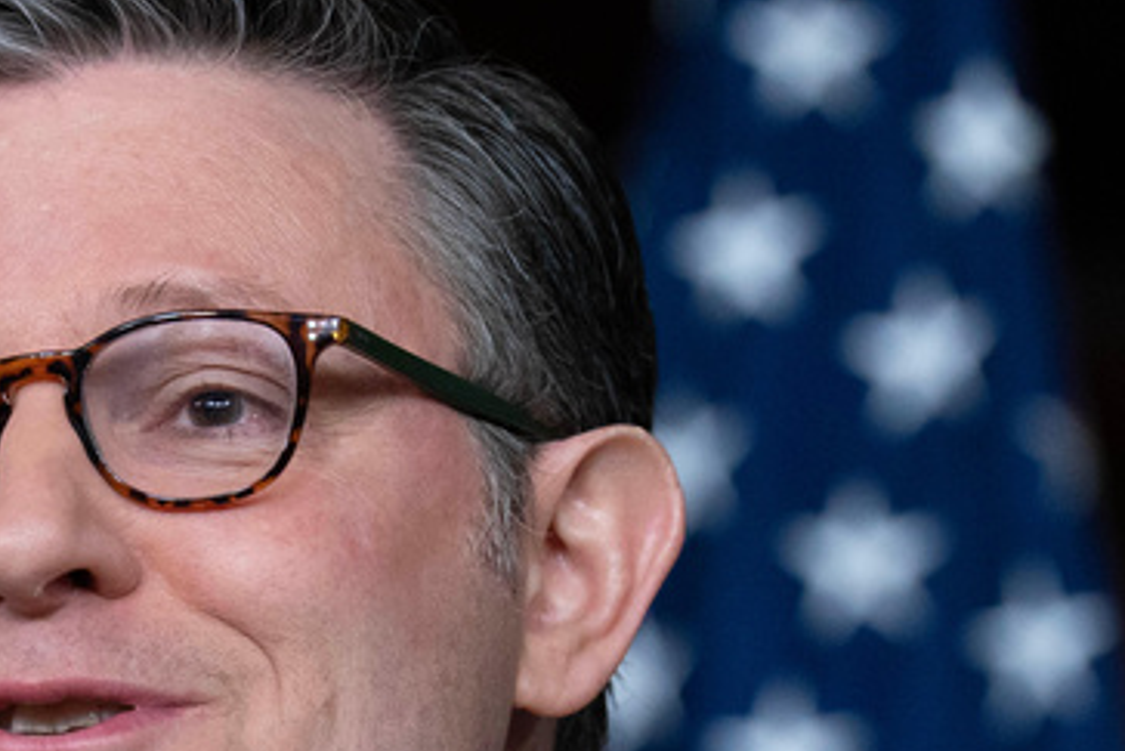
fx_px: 17569
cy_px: 836
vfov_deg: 2.4
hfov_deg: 3.7
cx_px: 87
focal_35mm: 562
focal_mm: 200
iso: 3200
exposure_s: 1/400
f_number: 4
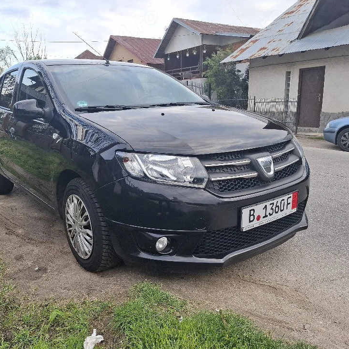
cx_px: 138
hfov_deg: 56.8
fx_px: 319
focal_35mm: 28
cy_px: 177
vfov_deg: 57.3
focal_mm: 5.54
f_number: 1.8
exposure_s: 1/179
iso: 50
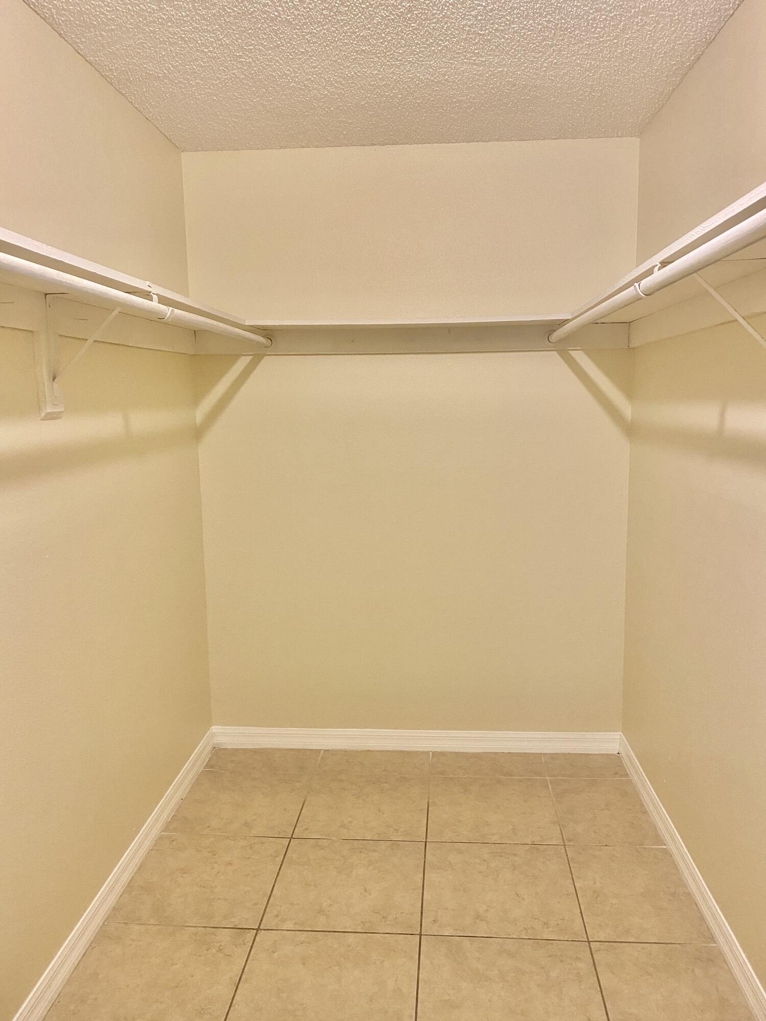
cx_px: 383
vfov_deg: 67.3
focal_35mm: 26
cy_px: 510
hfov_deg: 53.1
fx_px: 767
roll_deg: +1.6
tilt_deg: -5.2
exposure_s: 1/60
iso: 160
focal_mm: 4.25
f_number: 1.8
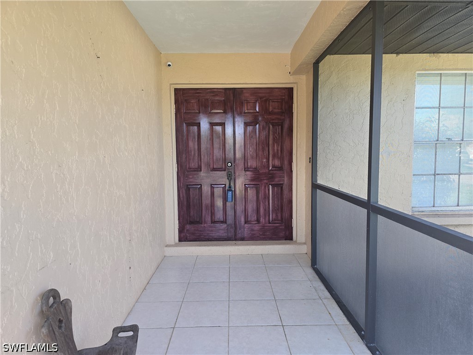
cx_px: 236
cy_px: 178
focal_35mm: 23
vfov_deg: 58.9
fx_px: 314
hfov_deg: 73.9
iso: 40
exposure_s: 1/60
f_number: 1.7
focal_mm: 6.3
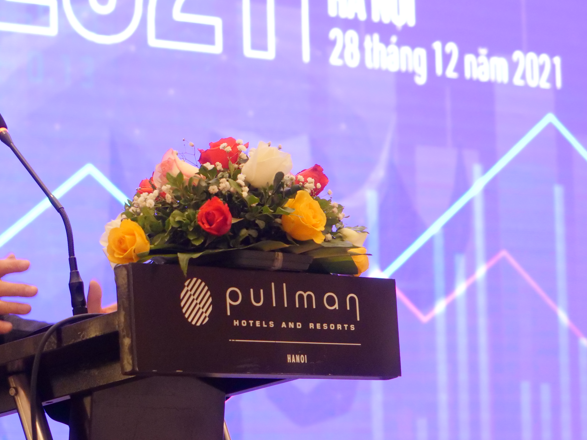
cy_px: 264
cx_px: 7
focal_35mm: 161
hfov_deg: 12.1
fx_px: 2730
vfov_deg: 9.2
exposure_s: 1/125
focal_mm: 40
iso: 2000
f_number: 2.8
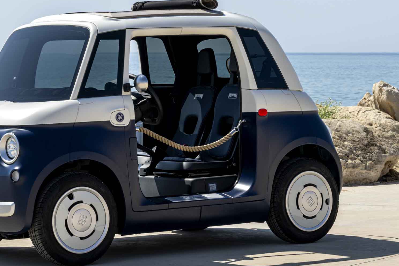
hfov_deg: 14.8
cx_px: 195
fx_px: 1541
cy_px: 69
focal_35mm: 139
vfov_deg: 9.9
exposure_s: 1/320
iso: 80
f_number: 9
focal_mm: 59
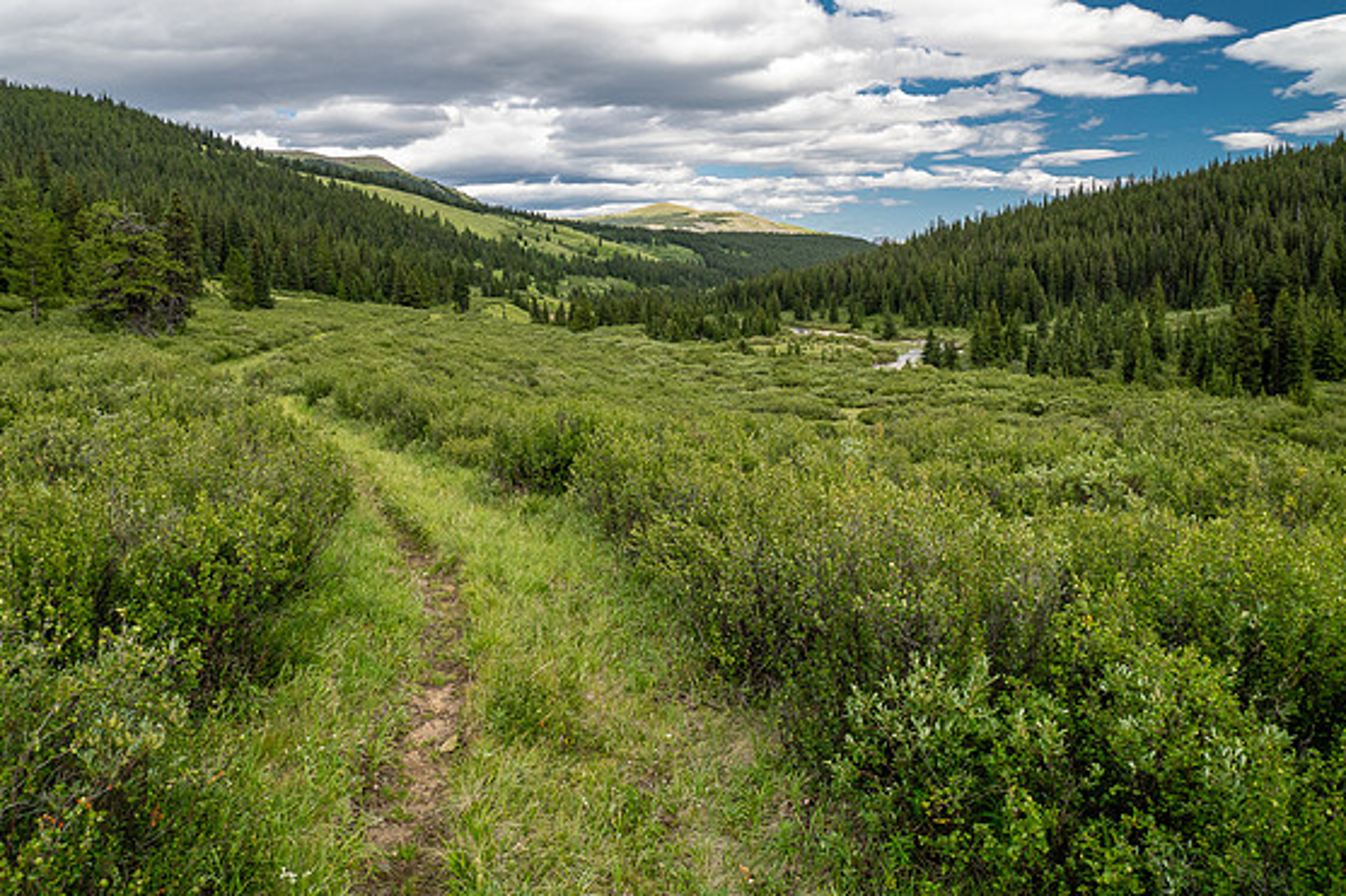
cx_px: 669
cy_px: 388
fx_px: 972
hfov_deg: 69.4
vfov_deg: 49.4
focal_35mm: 26
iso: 200
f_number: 8
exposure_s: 1/80
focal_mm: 12
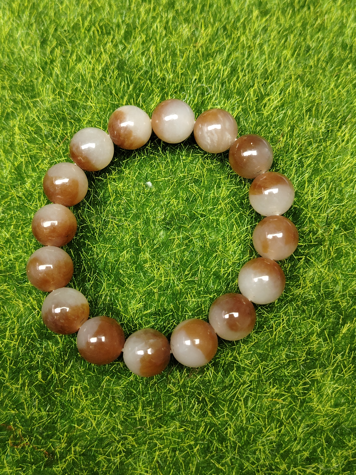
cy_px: 238
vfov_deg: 44.8
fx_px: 576
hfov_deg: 34.3
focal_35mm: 42
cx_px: 178
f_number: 1.75
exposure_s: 1/100
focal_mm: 5.25
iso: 697
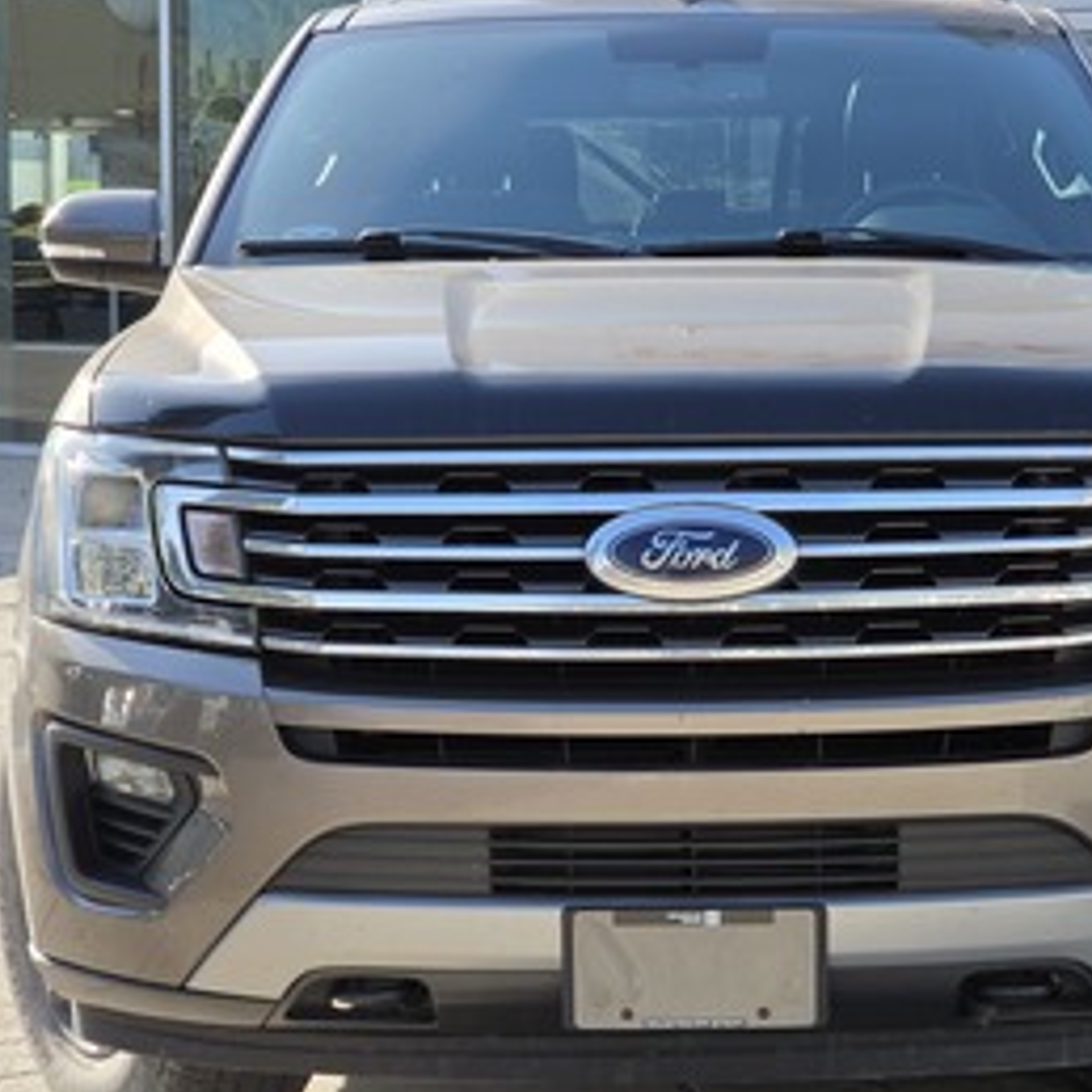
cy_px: 584
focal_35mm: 99
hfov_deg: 17.5
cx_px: 717
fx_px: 3533
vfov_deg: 17.6
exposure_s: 1/305
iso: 25
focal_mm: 7
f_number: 2.4
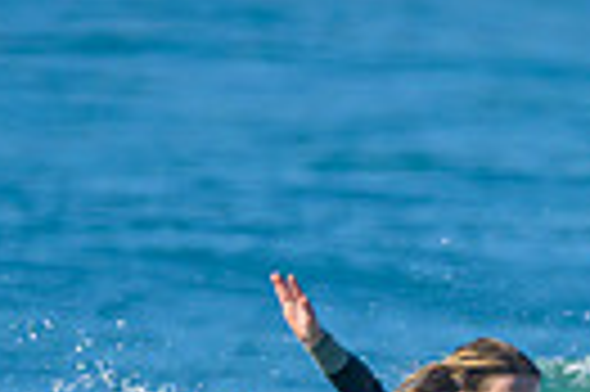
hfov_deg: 0.4
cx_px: 364
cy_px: 680
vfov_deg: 0.3
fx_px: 79894
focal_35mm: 4881
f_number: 6.3
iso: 250
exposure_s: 1/2000
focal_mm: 800
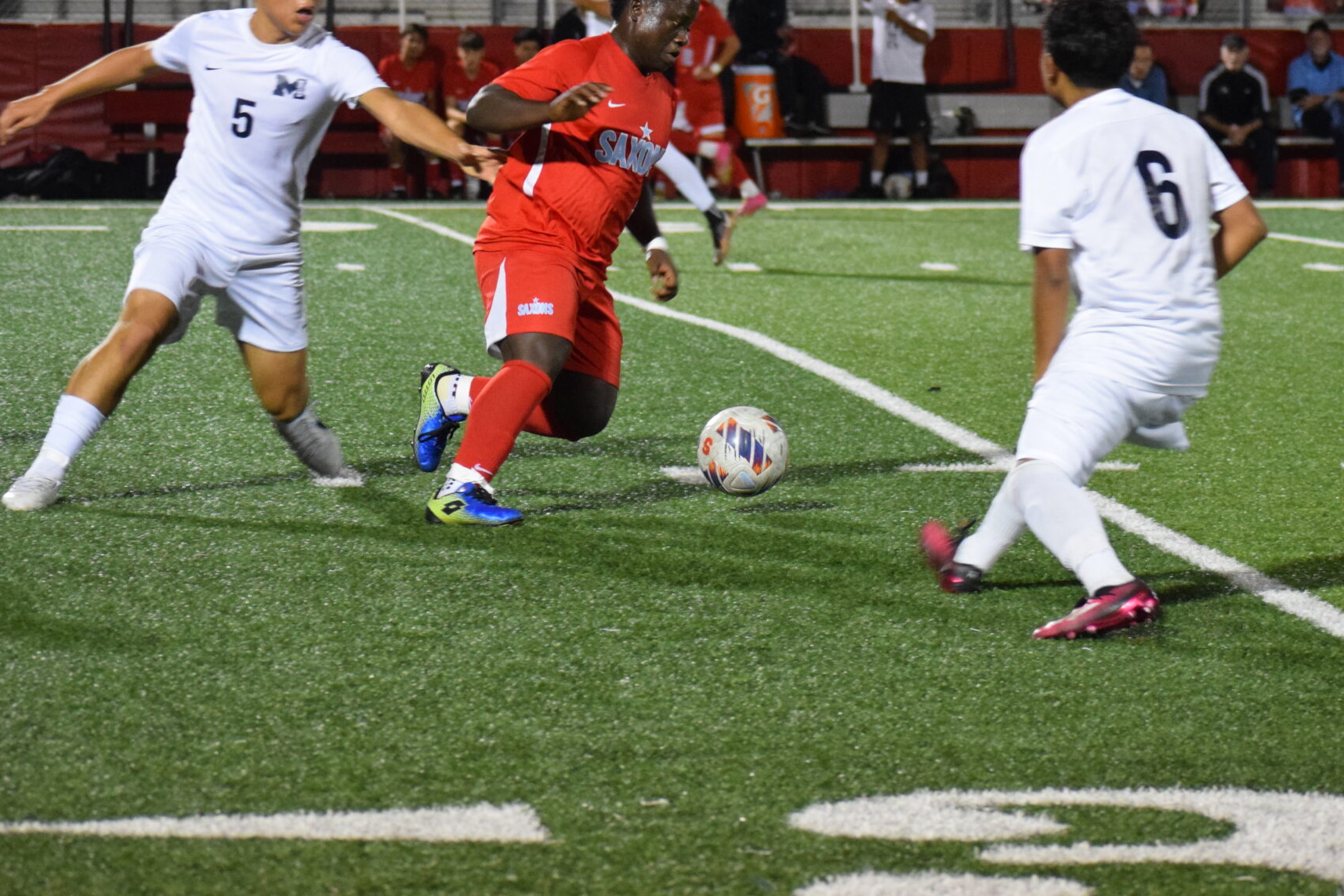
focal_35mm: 213
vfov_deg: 6.5
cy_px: 279
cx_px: 768
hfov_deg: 9.7
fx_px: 7941
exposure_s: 1/250
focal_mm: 95
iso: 3200
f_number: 4.8
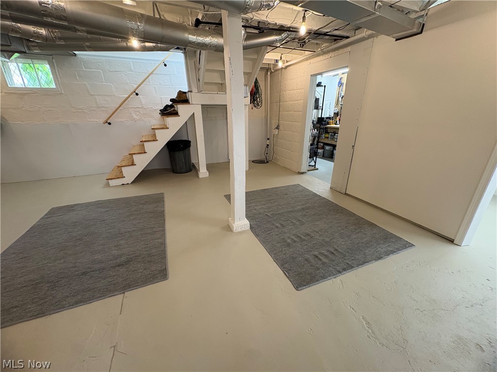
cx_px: 248
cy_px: 186
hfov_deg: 102.1
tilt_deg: -20.3
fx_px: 201
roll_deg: +0.7
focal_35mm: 14
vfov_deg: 85.7
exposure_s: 1/60
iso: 160
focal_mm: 2.22
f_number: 2.2
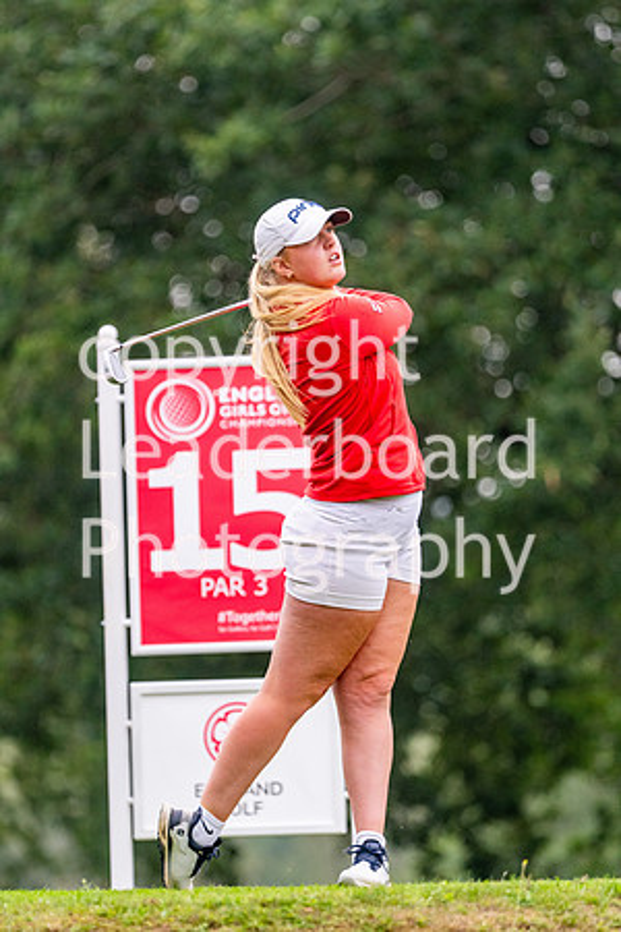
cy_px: 466
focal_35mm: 450
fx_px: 11643
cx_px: 310
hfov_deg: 3.1
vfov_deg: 4.6
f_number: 4
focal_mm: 300
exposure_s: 1/2500
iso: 800
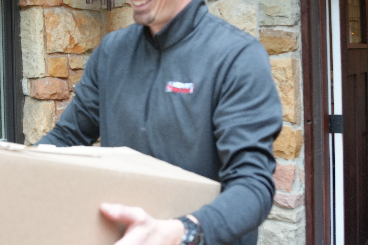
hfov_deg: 34.3
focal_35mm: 58
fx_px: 588
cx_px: 111
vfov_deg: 23.3
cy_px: 63
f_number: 4
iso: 1000
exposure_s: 1/160
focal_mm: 22.6
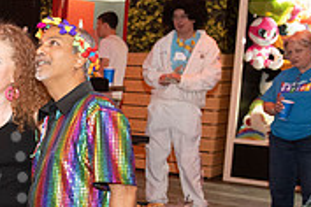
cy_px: 180
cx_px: -141
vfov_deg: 15.9
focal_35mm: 85
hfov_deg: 20.8
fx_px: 734
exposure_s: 1/80
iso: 2500
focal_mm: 26
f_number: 5.6
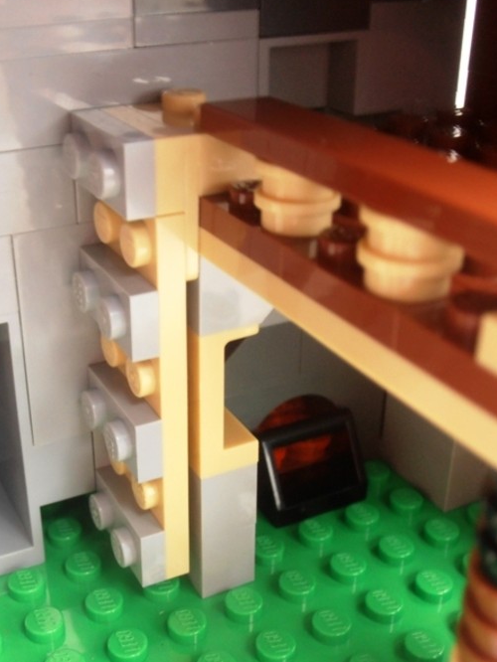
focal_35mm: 50
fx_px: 957
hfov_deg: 29.0
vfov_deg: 38.2
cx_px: 176
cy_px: 329
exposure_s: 1/3
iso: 125
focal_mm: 6.61
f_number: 3.9
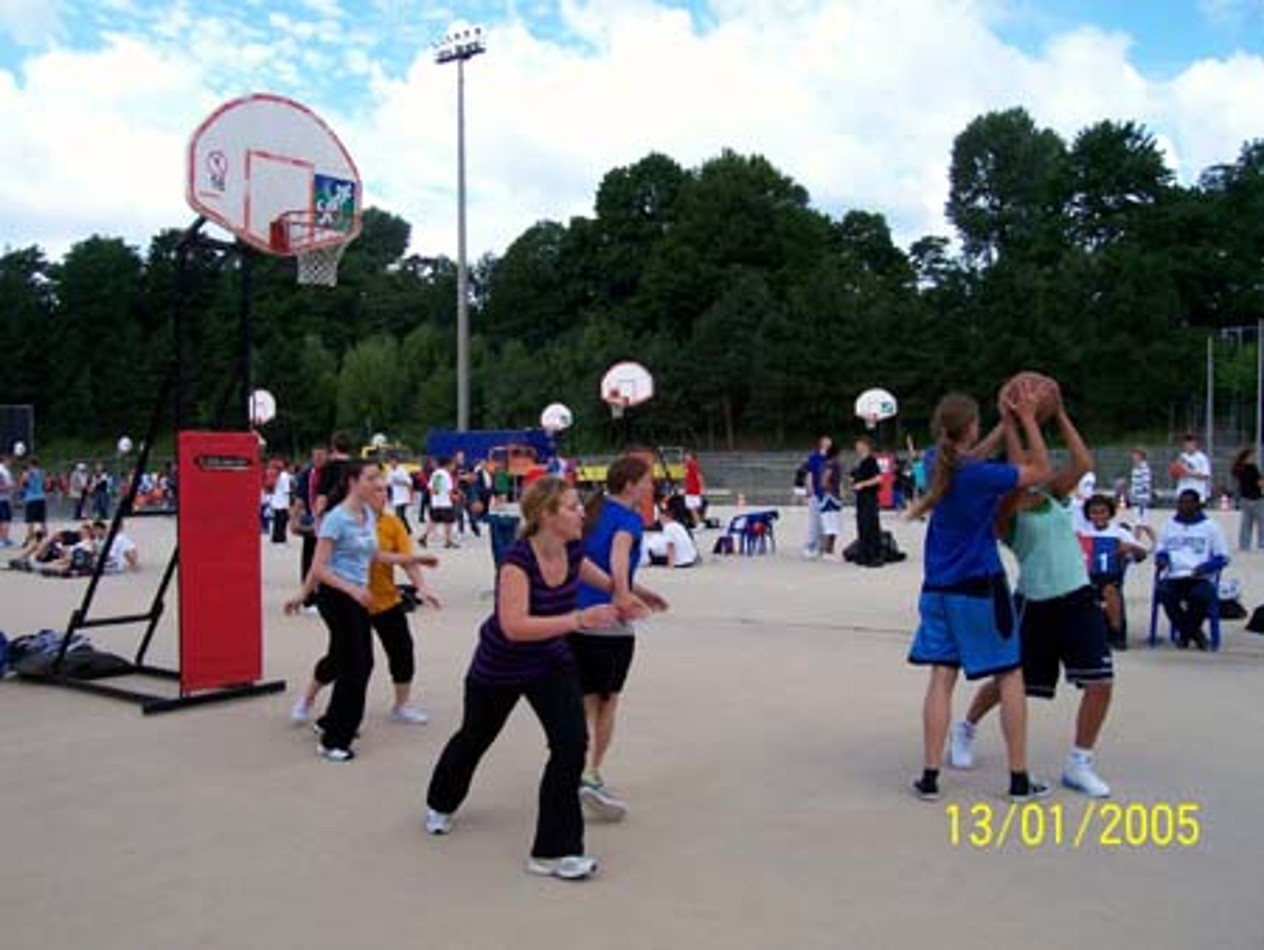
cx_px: 632
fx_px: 1242
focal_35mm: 34
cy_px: 475
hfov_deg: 53.9
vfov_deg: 41.8
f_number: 5.1
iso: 80
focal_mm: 5.6
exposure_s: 1/269
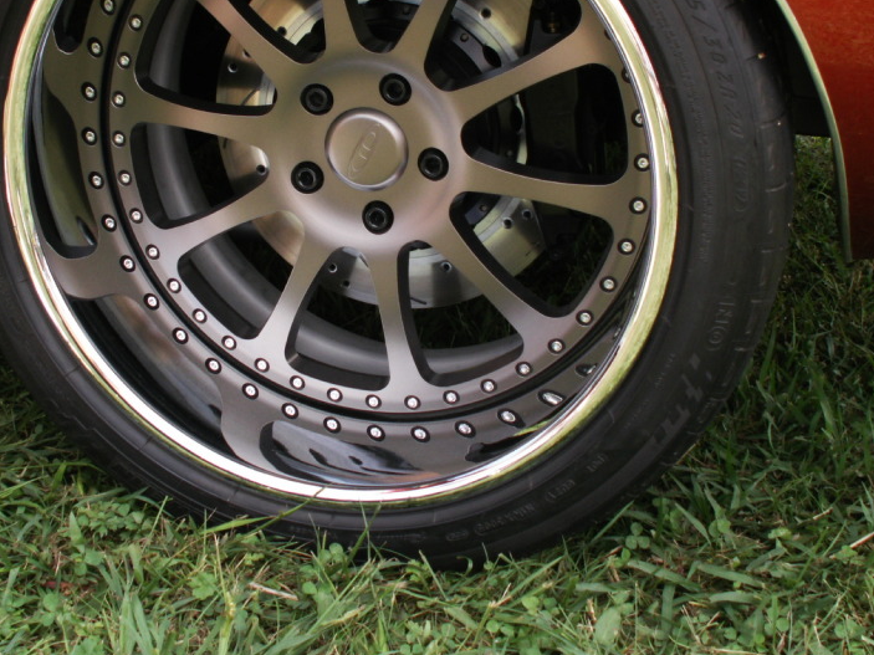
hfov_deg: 37.4
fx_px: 1287
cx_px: 375
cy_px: 203
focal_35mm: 51
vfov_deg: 28.3
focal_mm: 5.86
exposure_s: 1/125
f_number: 5
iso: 50
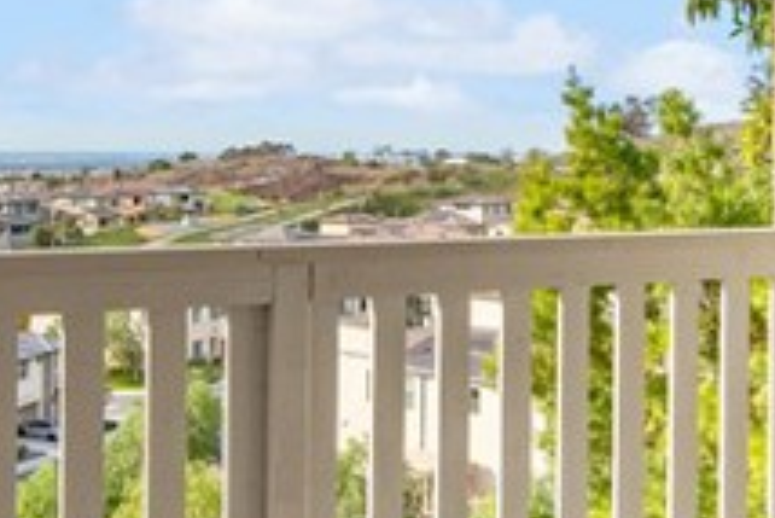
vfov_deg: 20.3
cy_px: 187
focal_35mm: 67
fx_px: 1443
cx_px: 402
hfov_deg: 30.1
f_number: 9
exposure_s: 1/320
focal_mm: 14
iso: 200
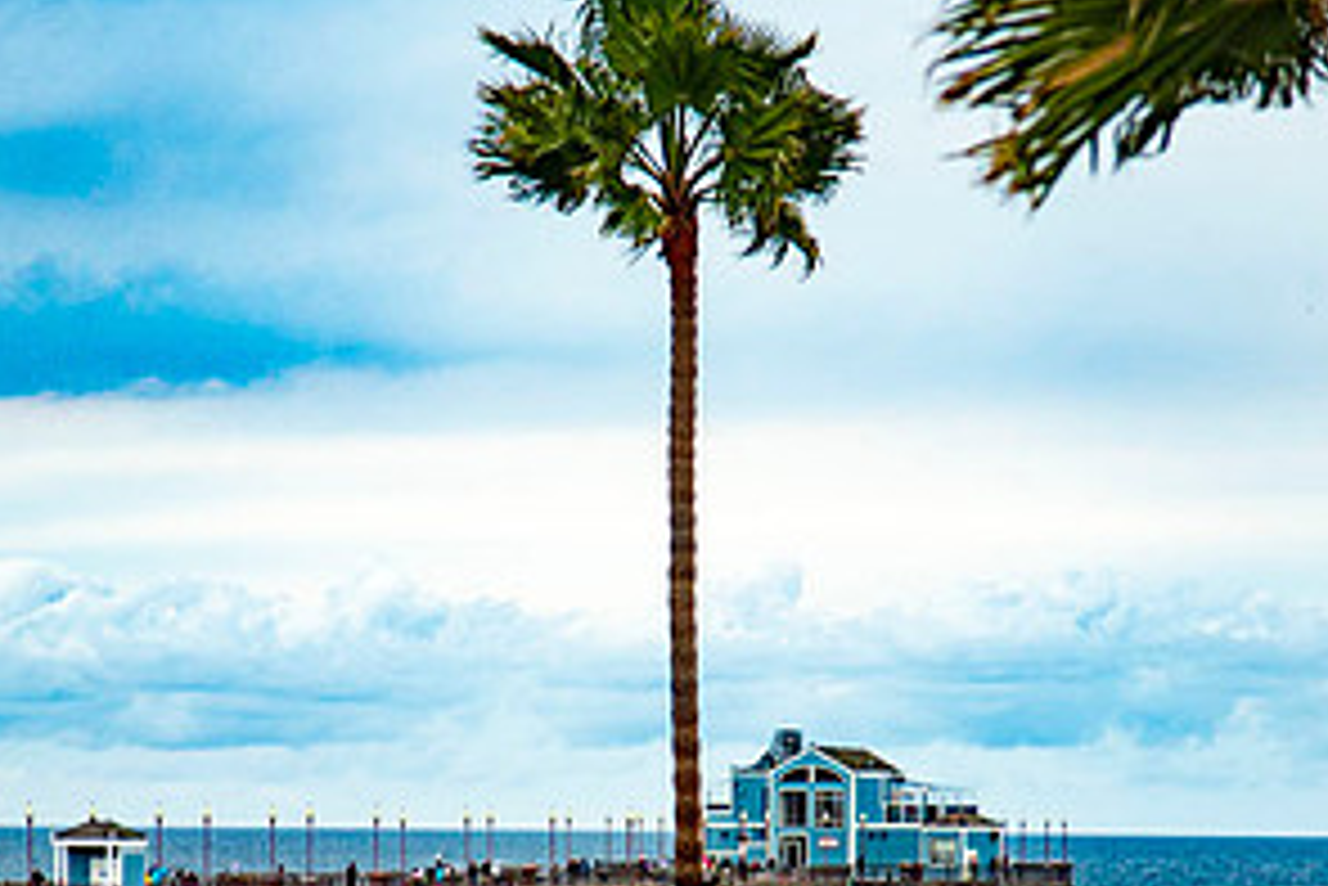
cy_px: 722
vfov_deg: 5.8
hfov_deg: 8.7
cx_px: 617
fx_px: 8710
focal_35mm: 236
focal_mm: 120
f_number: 4
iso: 400
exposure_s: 1/1250
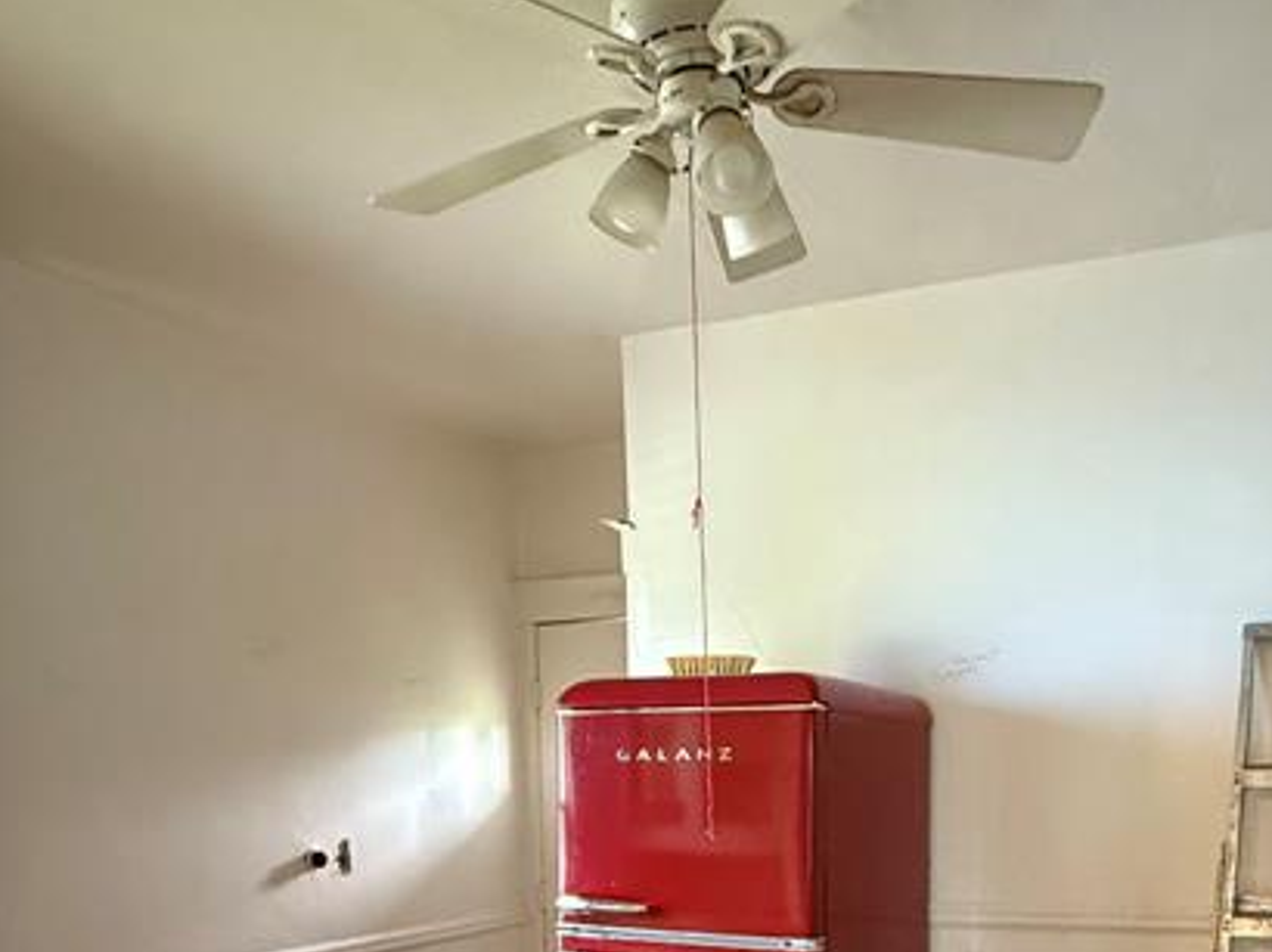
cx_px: 763
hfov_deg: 52.3
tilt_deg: -3.1
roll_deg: +1.3
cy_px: 831
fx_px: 1285
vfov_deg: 38.3
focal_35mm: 35
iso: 1000
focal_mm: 2.22
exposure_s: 1/60
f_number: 2.2
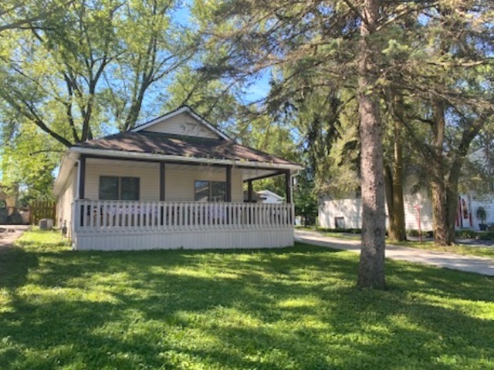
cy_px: 185
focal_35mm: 26
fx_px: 371
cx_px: 247
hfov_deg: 67.3
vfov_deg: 53.1
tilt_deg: +7.0
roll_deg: +0.8
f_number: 1.8
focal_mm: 4.25
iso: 32
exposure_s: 1/387
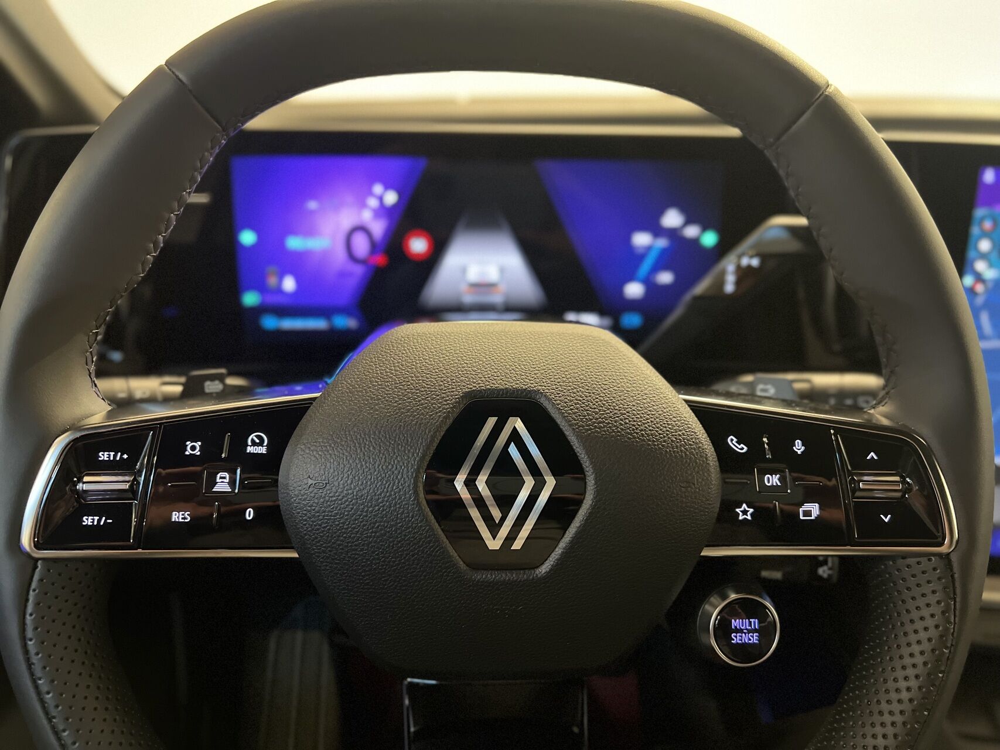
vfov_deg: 53.1
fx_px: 751
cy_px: 375
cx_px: 500
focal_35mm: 26
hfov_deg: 67.3
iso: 800
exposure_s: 1/27
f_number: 1.5
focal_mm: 5.7
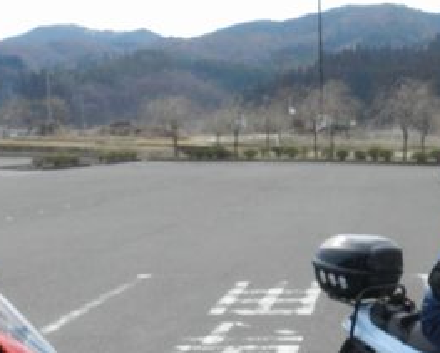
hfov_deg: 22.4
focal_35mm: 83
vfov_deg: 18.2
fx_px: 1082
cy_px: 324
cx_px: 402
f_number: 5
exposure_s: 1/1250
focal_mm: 5.6
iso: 400
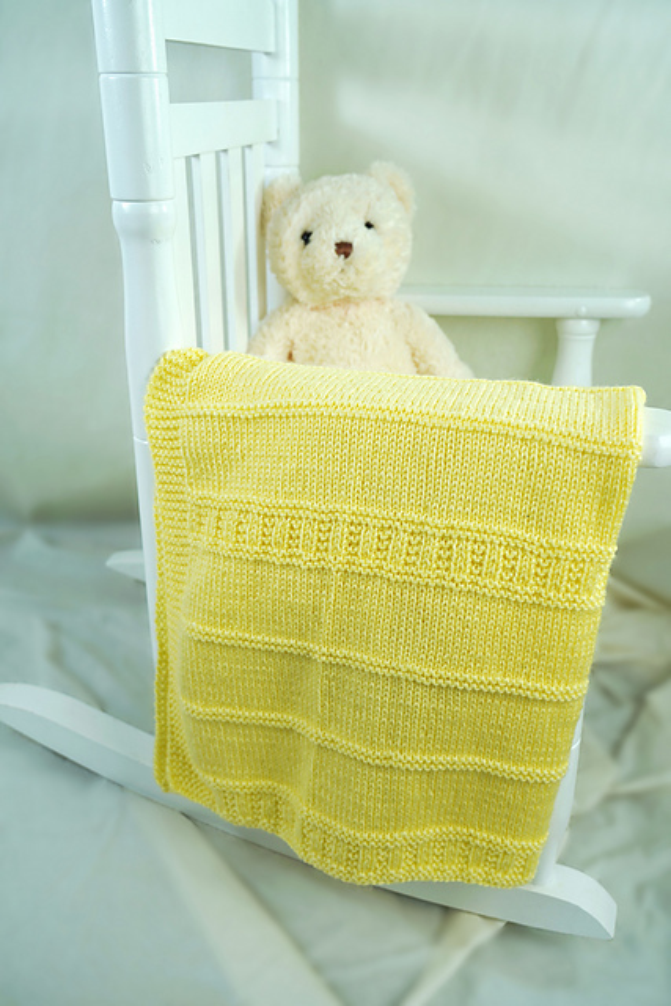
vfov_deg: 57.2
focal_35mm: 33
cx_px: 336
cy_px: 503
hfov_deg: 40.0
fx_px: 922
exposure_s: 1/100
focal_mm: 33
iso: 100
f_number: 5
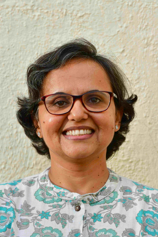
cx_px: 79
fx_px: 1975
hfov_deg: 4.6
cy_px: 118
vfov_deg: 6.9
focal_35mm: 300
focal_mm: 200
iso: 500
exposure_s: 1/250
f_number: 6.3
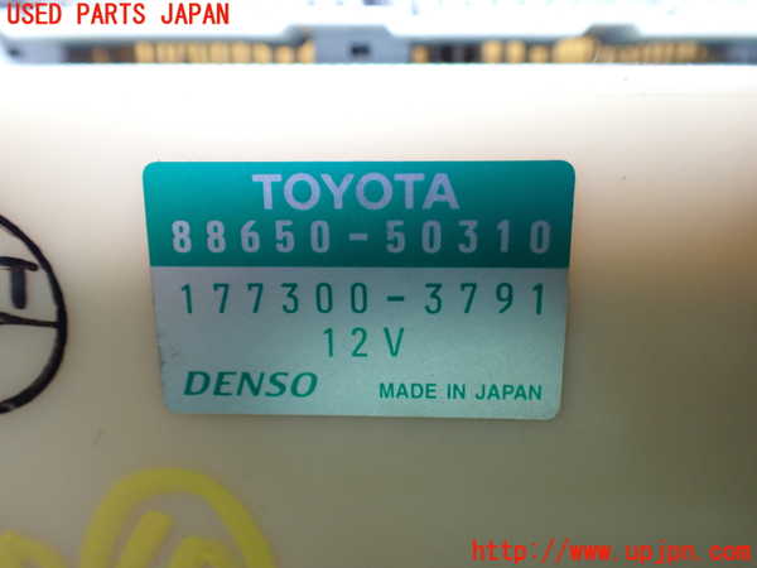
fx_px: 656
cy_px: 284
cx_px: 378
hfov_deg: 60.0
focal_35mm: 30
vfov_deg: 46.8
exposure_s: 1/100
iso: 800
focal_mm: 5.4
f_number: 2.3
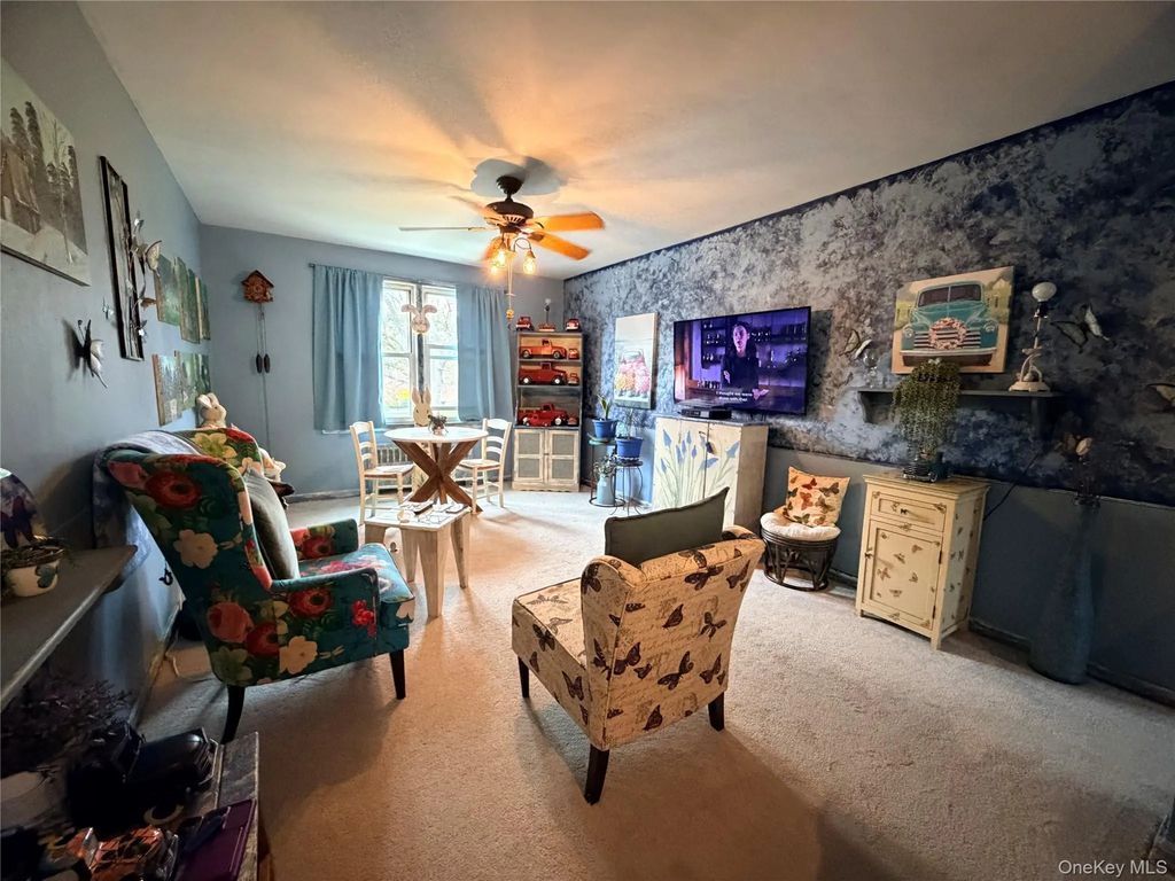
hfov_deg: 102.1
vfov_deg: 85.7
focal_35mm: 14
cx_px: 588
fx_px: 475
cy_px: 440
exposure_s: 1/40
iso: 1000
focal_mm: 2.22
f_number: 2.2
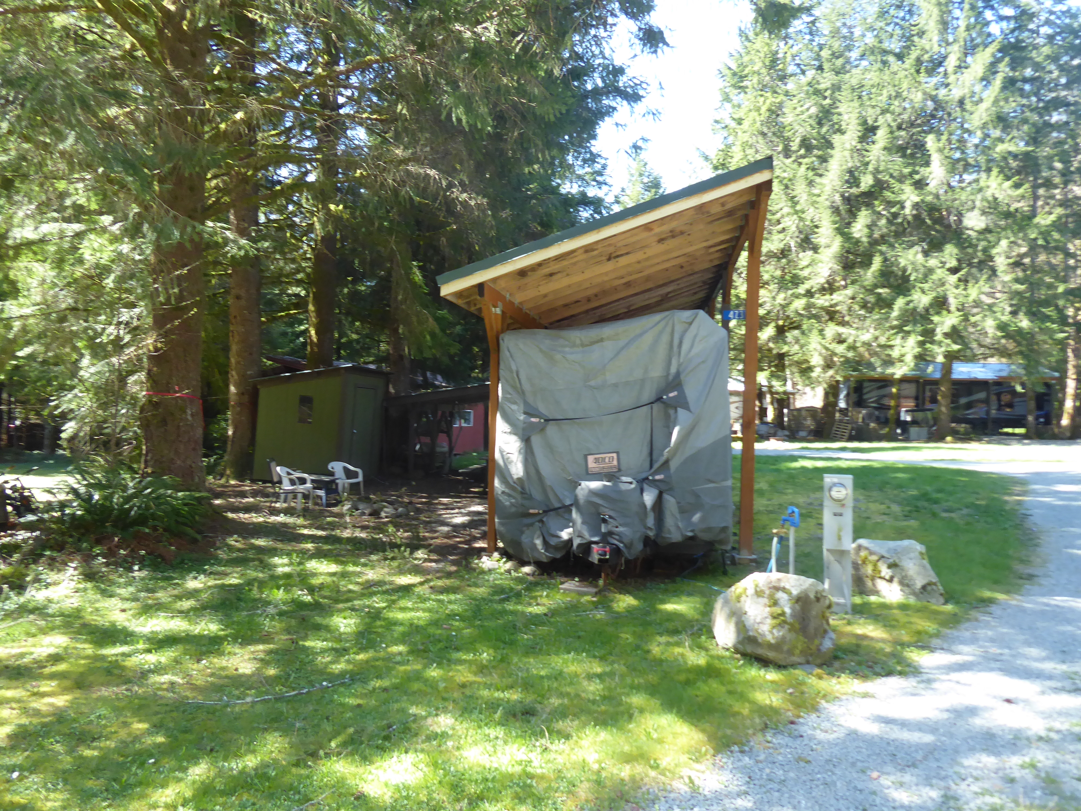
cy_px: 406
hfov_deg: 69.4
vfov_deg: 54.9
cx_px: 540
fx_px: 781
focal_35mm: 25
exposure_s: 1/125
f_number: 3.3
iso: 200
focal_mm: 4.3
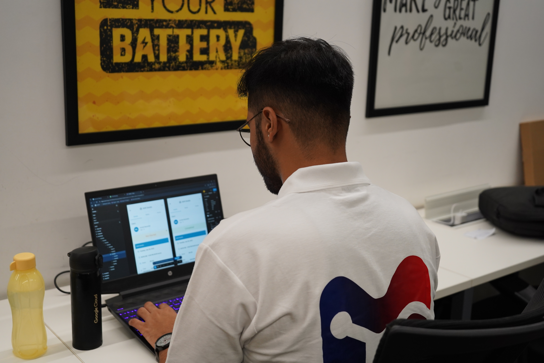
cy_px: 182
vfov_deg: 31.2
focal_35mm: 43
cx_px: 272
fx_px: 650
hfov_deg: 45.4
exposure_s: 1/160
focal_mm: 43
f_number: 4.5
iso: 1250
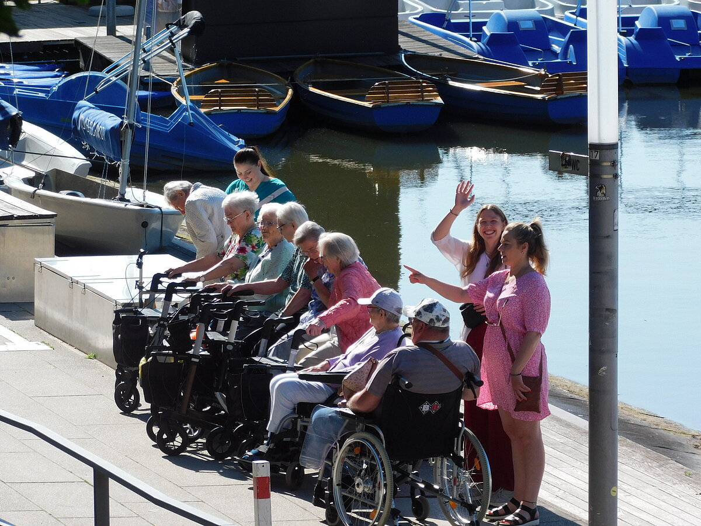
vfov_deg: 5.6
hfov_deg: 7.4
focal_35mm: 266
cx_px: 350
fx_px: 5387
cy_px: 263
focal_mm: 47.2
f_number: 5.7
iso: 125
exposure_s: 1/400
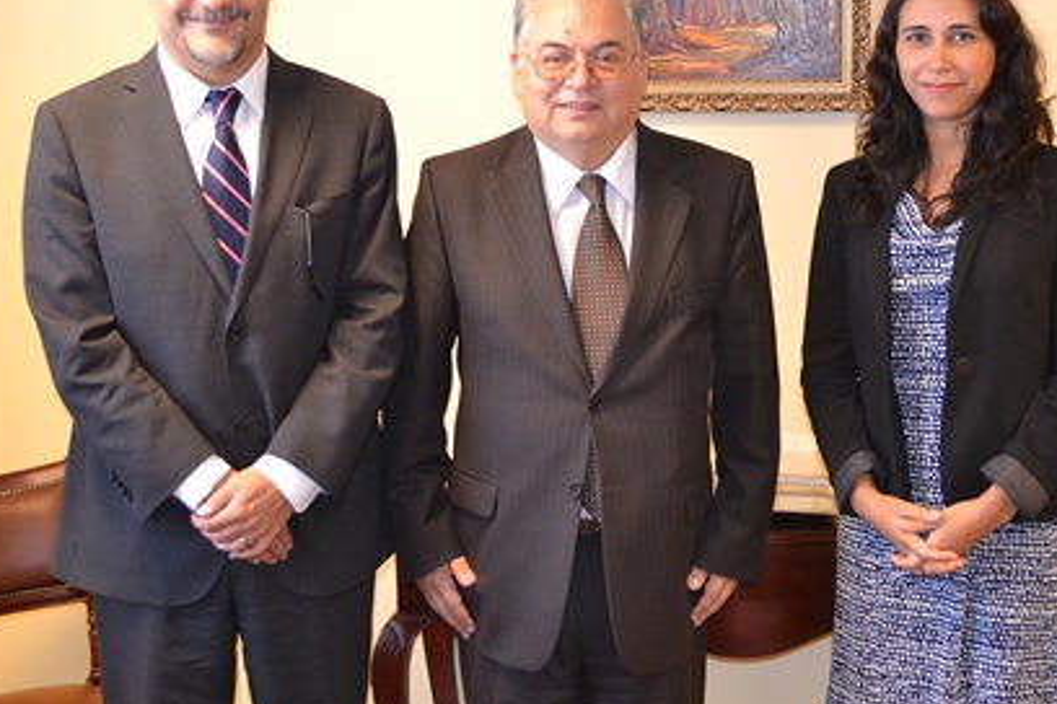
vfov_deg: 25.3
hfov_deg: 37.4
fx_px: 1556
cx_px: 614
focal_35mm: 53
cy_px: 199
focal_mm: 24
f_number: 4
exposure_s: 1/60
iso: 2000
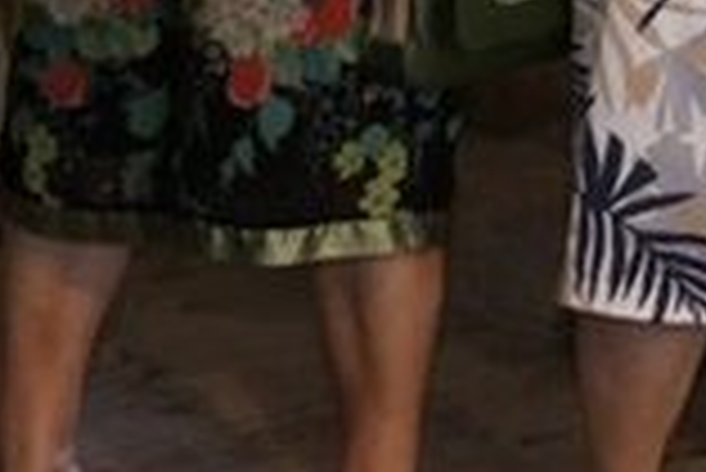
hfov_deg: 10.9
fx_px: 3651
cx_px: -103
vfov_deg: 7.1
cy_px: -490
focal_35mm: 186
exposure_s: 1/40
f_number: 3.2
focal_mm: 30
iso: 3200
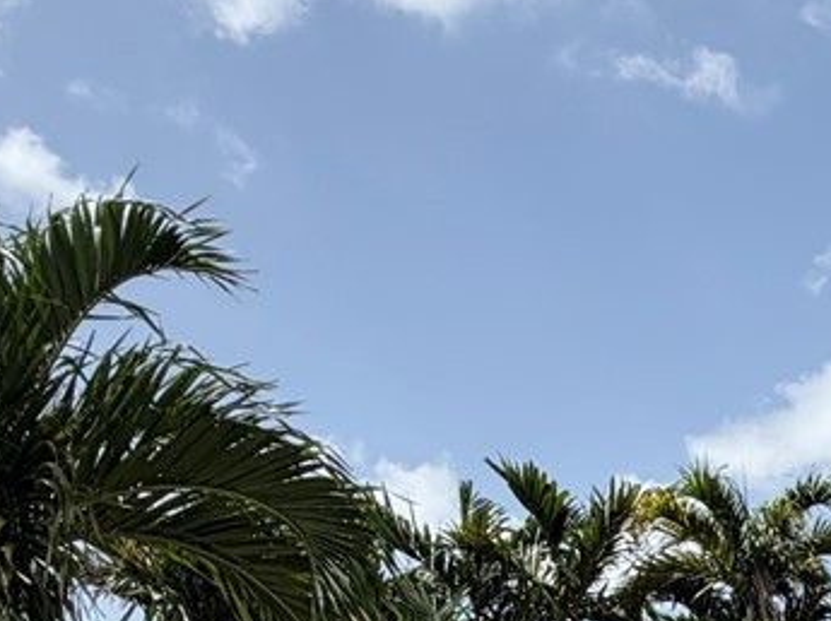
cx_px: 1062
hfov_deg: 25.8
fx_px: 1559
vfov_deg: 20.0
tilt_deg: +3.1
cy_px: 886
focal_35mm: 65
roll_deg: +0.4
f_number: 2.2
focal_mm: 2.22
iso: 20
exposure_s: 1/1001
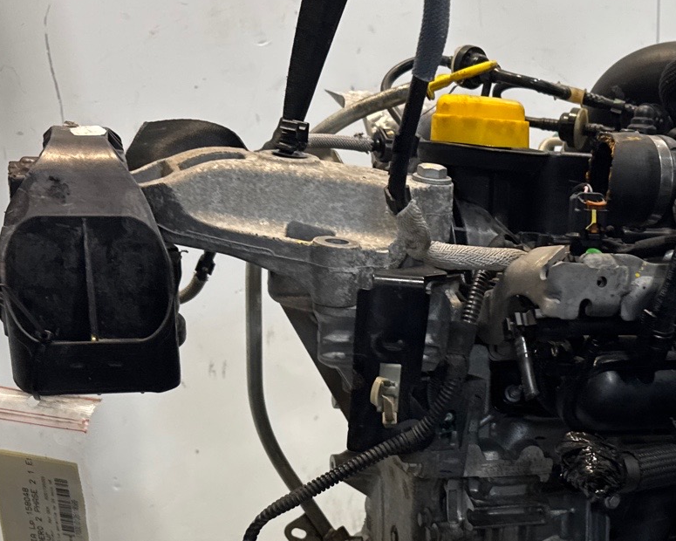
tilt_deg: -30.1
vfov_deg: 25.2
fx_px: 1160
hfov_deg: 31.4
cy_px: 512
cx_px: 566
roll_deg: -0.3
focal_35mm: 58
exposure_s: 1/100
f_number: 1.78
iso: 80
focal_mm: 6.76
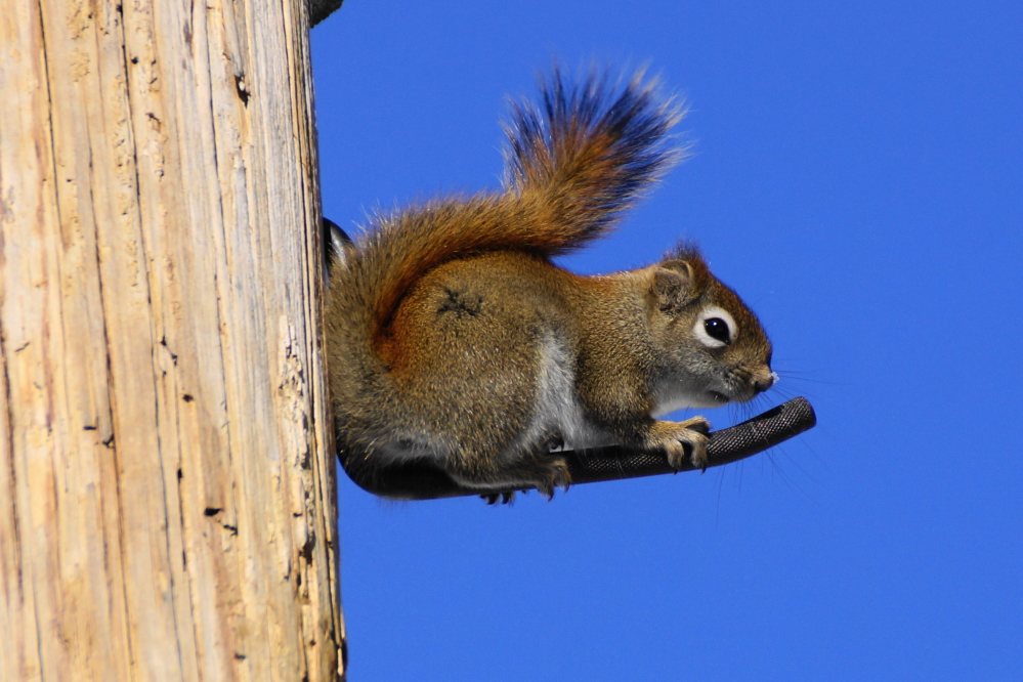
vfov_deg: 3.7
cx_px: 512
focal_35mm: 375
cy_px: 341
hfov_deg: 5.5
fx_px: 10655
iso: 100
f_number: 6.3
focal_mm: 250
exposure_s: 1/400
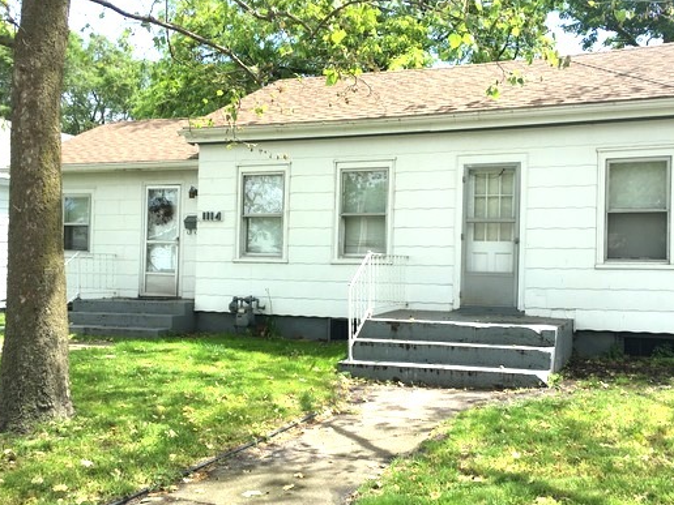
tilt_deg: +1.6
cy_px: 275
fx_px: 701
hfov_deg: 51.2
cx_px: 377
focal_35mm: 36
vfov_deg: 39.6
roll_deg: -0.6
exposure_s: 1/569
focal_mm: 4.15
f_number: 2.2
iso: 25
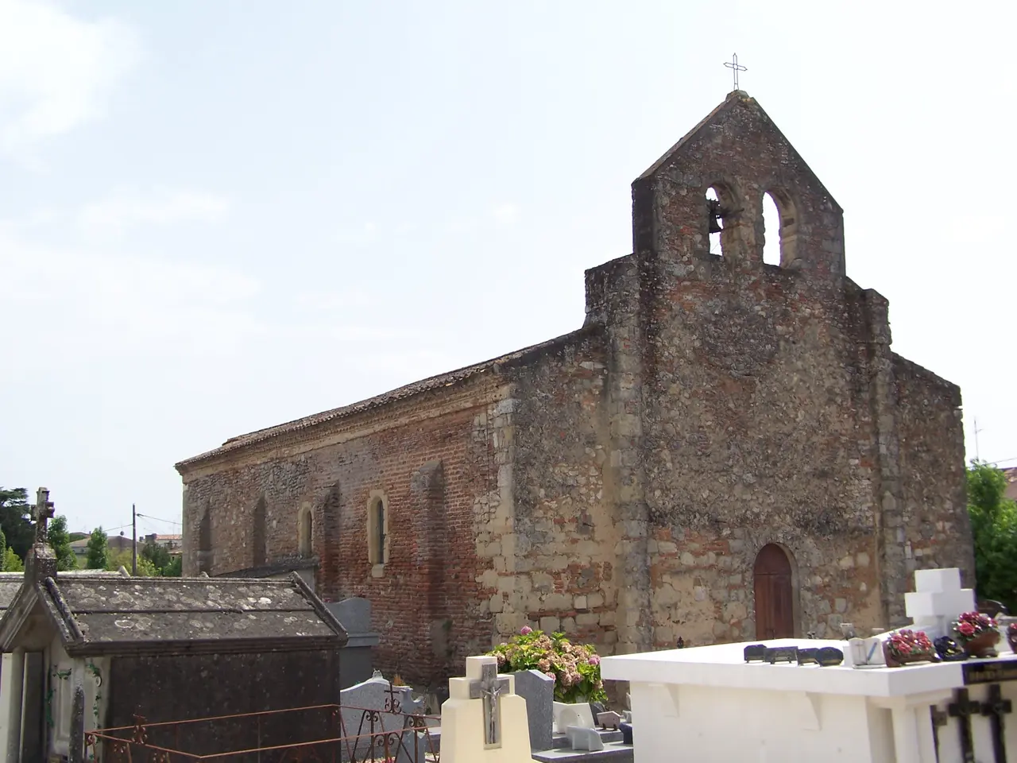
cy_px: 382
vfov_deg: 37.7
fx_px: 1116
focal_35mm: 38
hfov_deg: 49.0
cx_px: 508
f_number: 4
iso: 80
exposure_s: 1/640
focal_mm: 6.3
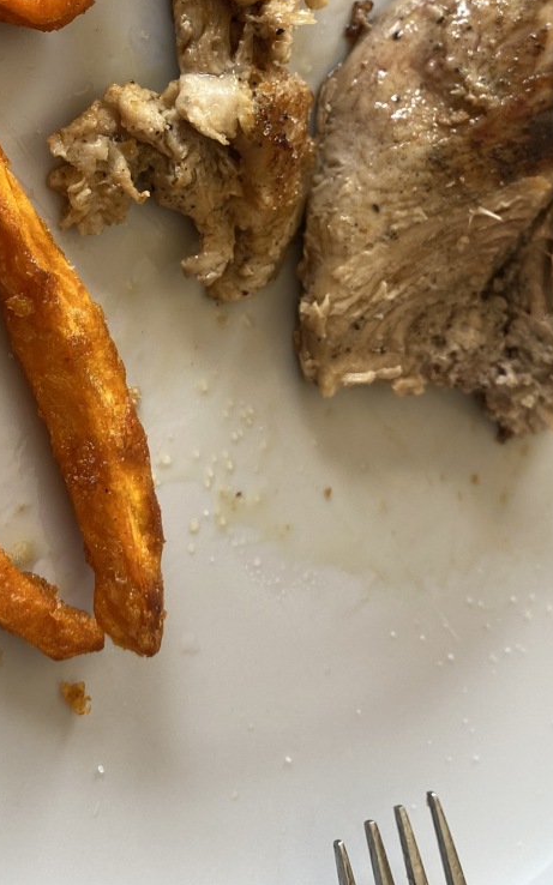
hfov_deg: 25.2
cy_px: 133
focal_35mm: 51
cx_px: 199
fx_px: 1230
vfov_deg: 37.6
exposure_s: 1/121
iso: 100
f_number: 1.8
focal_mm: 4.25
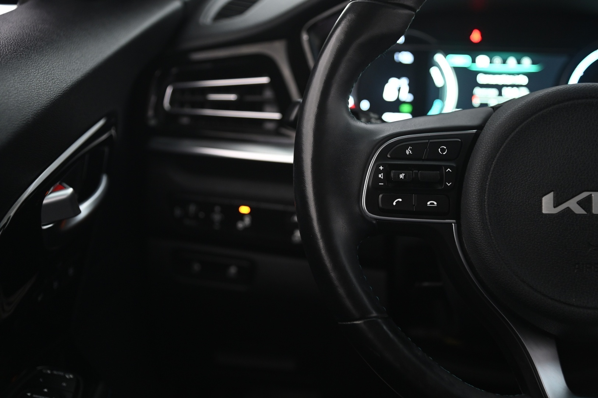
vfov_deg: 21.9
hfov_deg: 32.4
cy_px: 199
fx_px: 1029
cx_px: 299
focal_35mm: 62
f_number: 4
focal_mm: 62
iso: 2000
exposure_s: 1/15
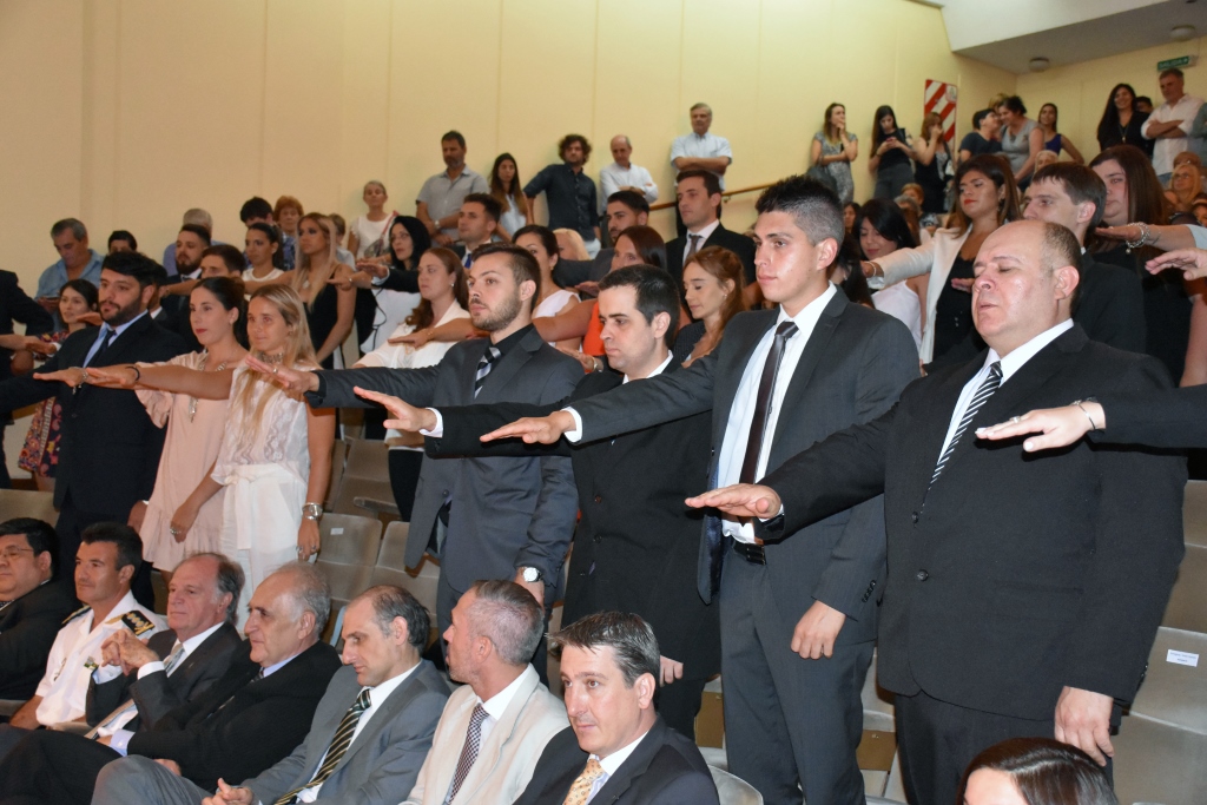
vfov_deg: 29.9
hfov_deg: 43.6
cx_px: 604
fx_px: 1509
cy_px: 402
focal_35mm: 45
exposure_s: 1/60
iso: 5600
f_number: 4
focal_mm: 30
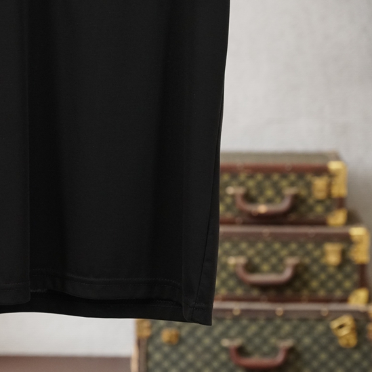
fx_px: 1858
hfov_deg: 11.4
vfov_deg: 11.4
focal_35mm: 153
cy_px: 234
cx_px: 39
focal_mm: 61
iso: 1250
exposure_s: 1/125
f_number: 4
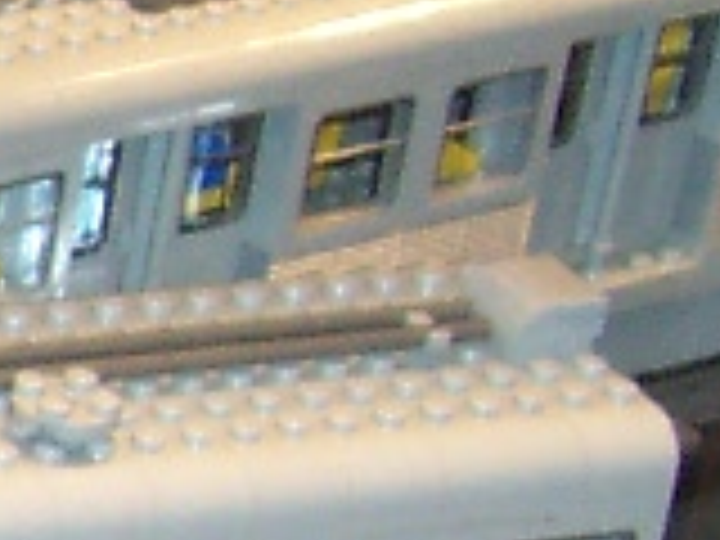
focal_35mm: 278
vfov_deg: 5.3
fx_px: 5782
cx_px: -1534
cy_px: 801
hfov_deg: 6.4
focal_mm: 5.6
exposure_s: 1/60
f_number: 2.8
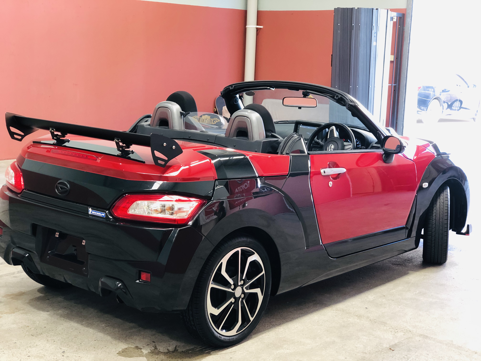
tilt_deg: -10.4
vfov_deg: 25.7
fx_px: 792
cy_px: 180
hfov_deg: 33.8
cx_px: 240
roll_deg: -3.1
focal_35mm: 57
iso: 160
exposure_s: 1/33
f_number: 2.8
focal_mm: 6.6
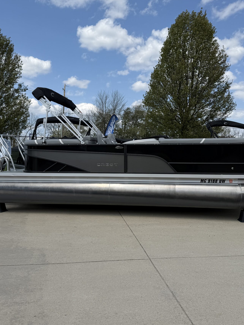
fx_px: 338
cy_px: 153
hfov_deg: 39.6
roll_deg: -1.5
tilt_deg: +1.0
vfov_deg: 51.3
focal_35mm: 36
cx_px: 131
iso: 80
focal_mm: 6.76
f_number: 1.78
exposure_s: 1/5319
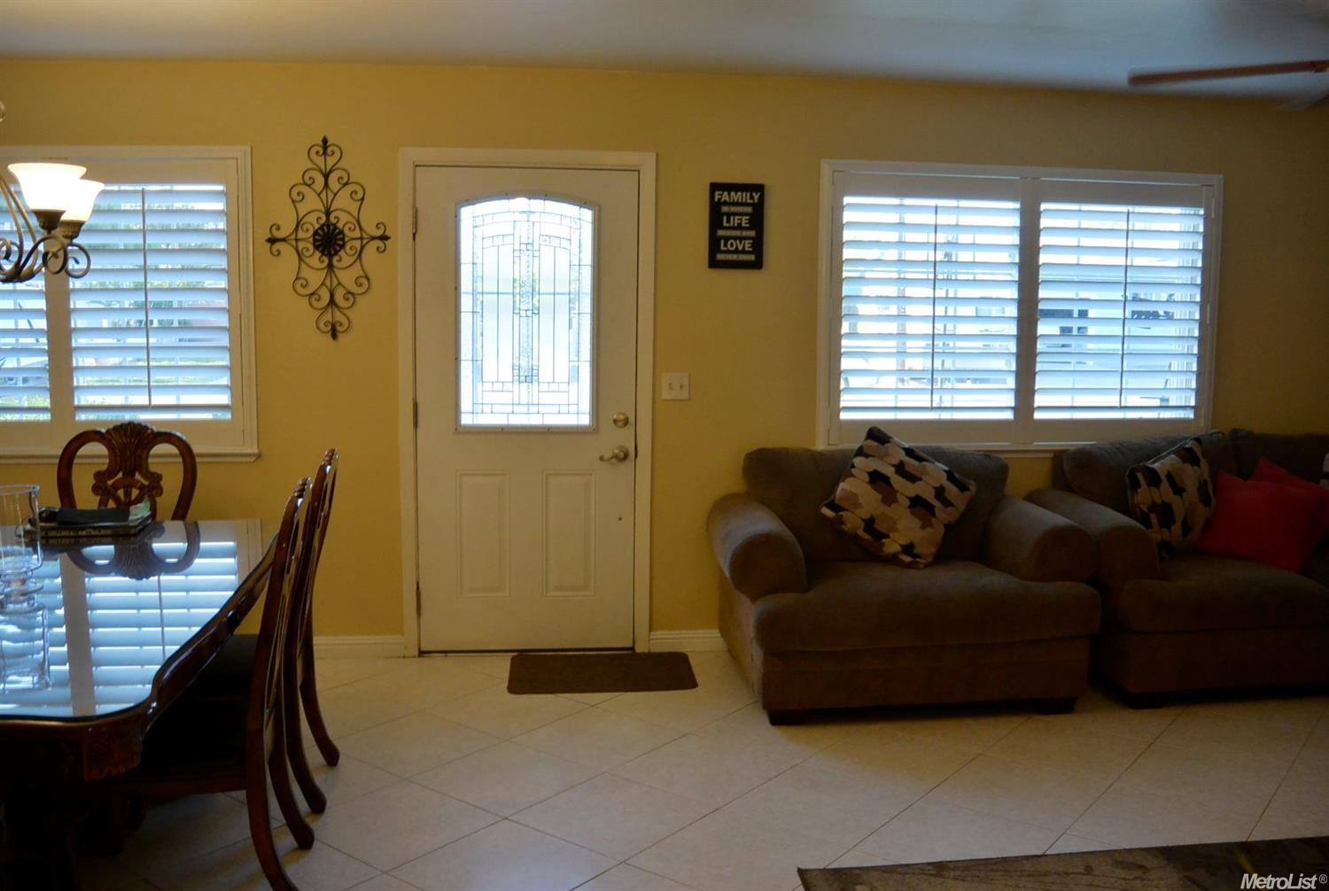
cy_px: 446
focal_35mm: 32
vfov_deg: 41.3
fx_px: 1183
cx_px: 664
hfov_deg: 58.6
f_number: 3.8
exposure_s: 1/125
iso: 1600
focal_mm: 12
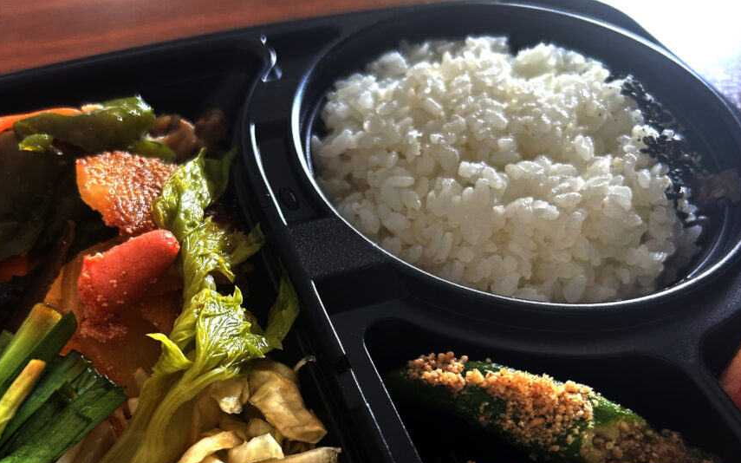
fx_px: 666
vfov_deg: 37.6
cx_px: 302
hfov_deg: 57.8
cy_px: 332
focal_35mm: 33
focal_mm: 5.7
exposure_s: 1/83
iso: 125
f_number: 1.5
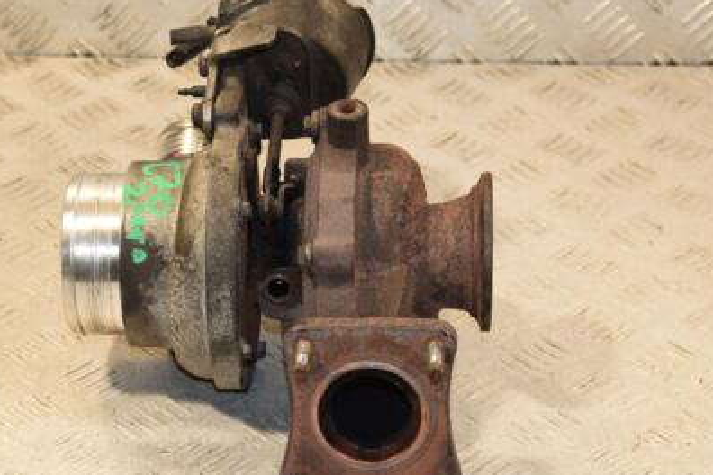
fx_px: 2159
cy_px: 272
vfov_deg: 12.6
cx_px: 322
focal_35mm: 109
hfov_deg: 18.8
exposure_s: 1/200
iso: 800
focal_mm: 48
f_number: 6.3
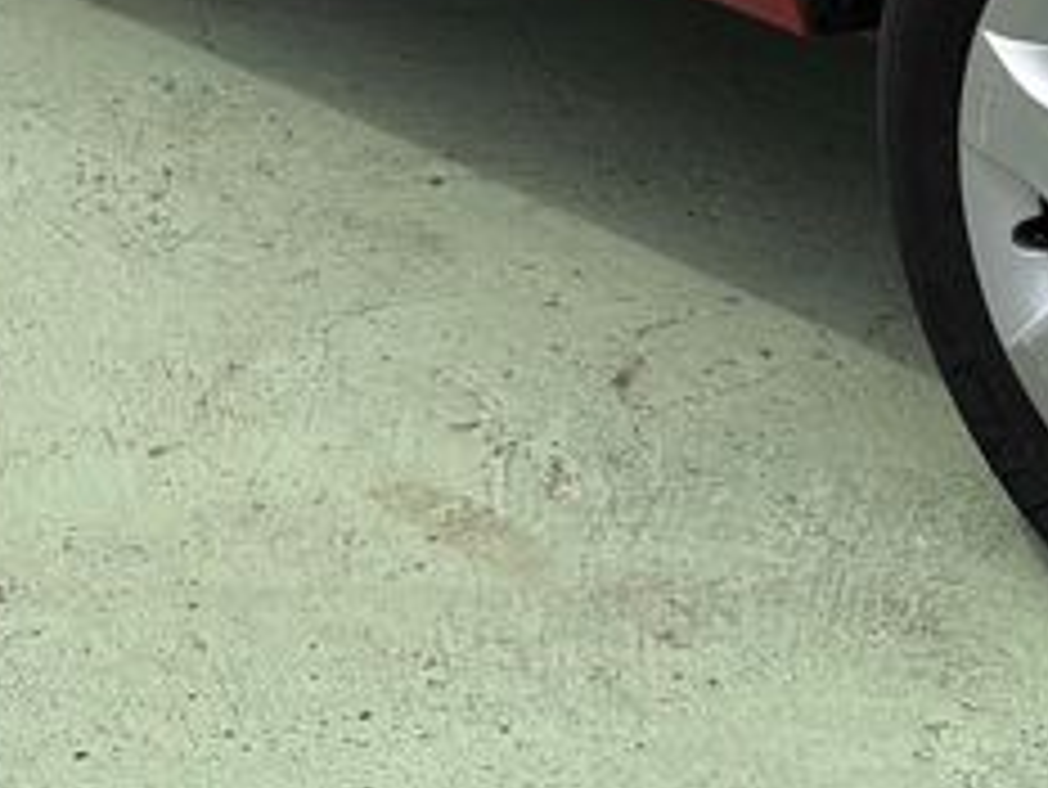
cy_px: -783
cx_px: 1048
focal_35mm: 134
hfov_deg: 14.5
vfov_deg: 10.2
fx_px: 4059
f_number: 1.6
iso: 50
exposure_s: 1/3279
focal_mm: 5.96
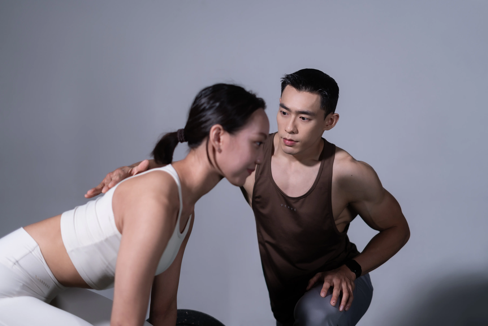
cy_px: 163
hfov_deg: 39.6
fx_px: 678
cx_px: 244
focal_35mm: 50
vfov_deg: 27.0
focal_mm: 50
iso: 250
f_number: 2
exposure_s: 1/60
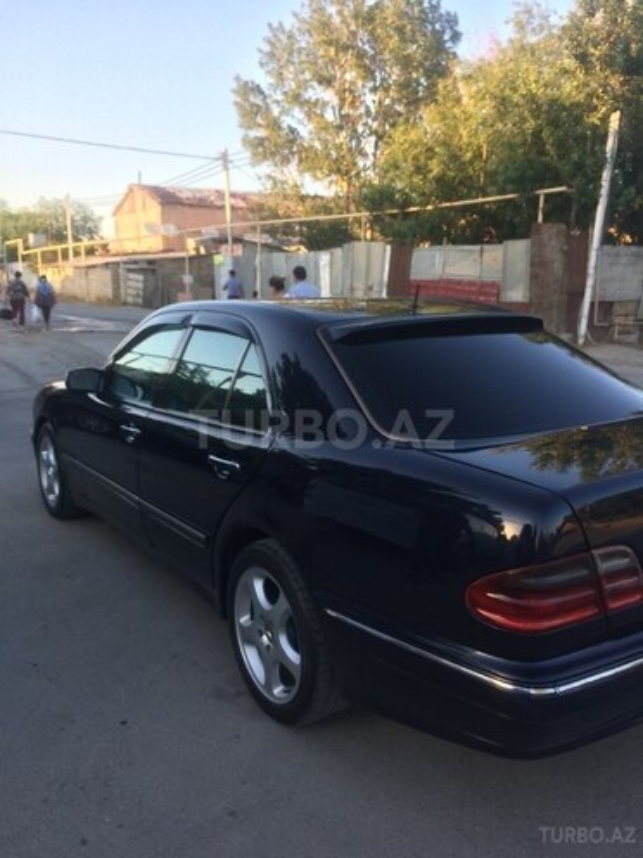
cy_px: 429
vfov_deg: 61.7
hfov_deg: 48.2
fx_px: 718
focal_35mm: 29
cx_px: 322
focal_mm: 4.15
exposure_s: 1/169
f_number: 2.2
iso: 32
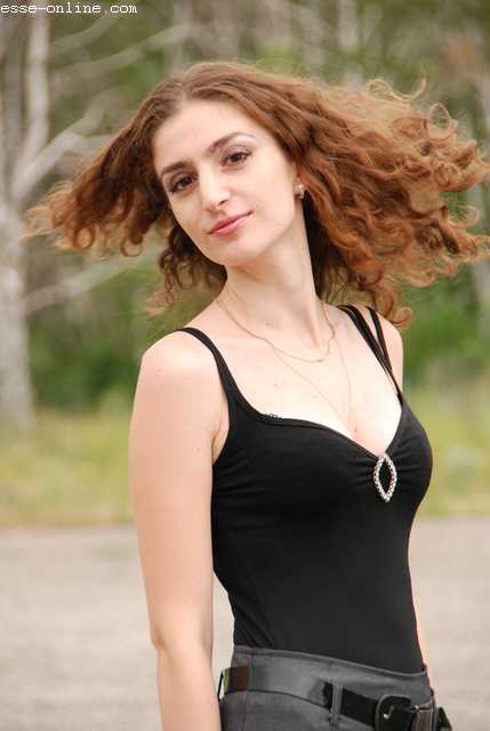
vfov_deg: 8.1
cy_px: 366
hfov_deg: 5.4
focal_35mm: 255
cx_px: 245
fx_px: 5186
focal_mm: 170
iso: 640
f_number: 6.3
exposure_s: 1/400
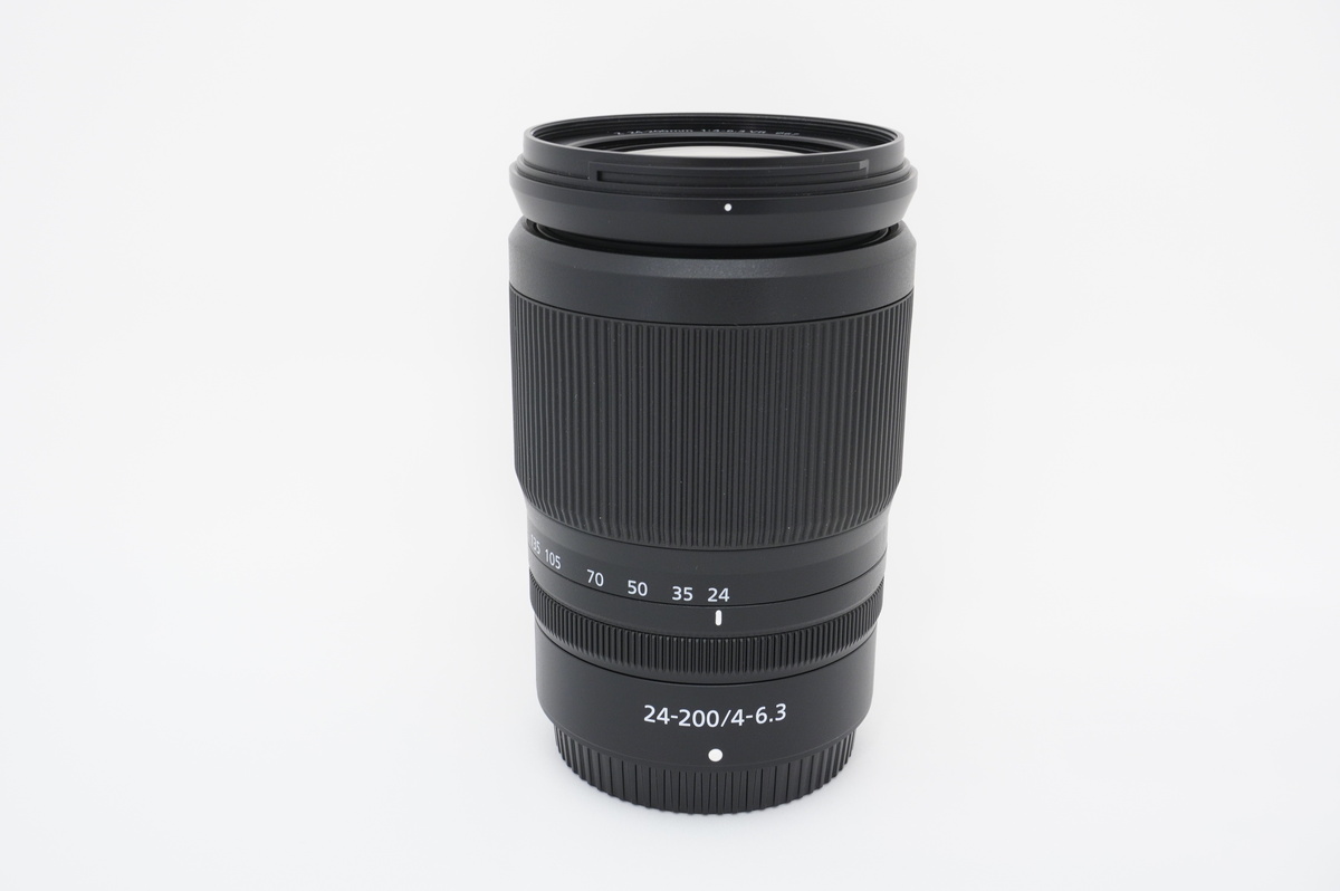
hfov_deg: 51.3
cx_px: 670
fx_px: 1395
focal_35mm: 38
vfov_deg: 35.4
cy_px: 446
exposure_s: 1/4
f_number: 11
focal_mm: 25
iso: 400
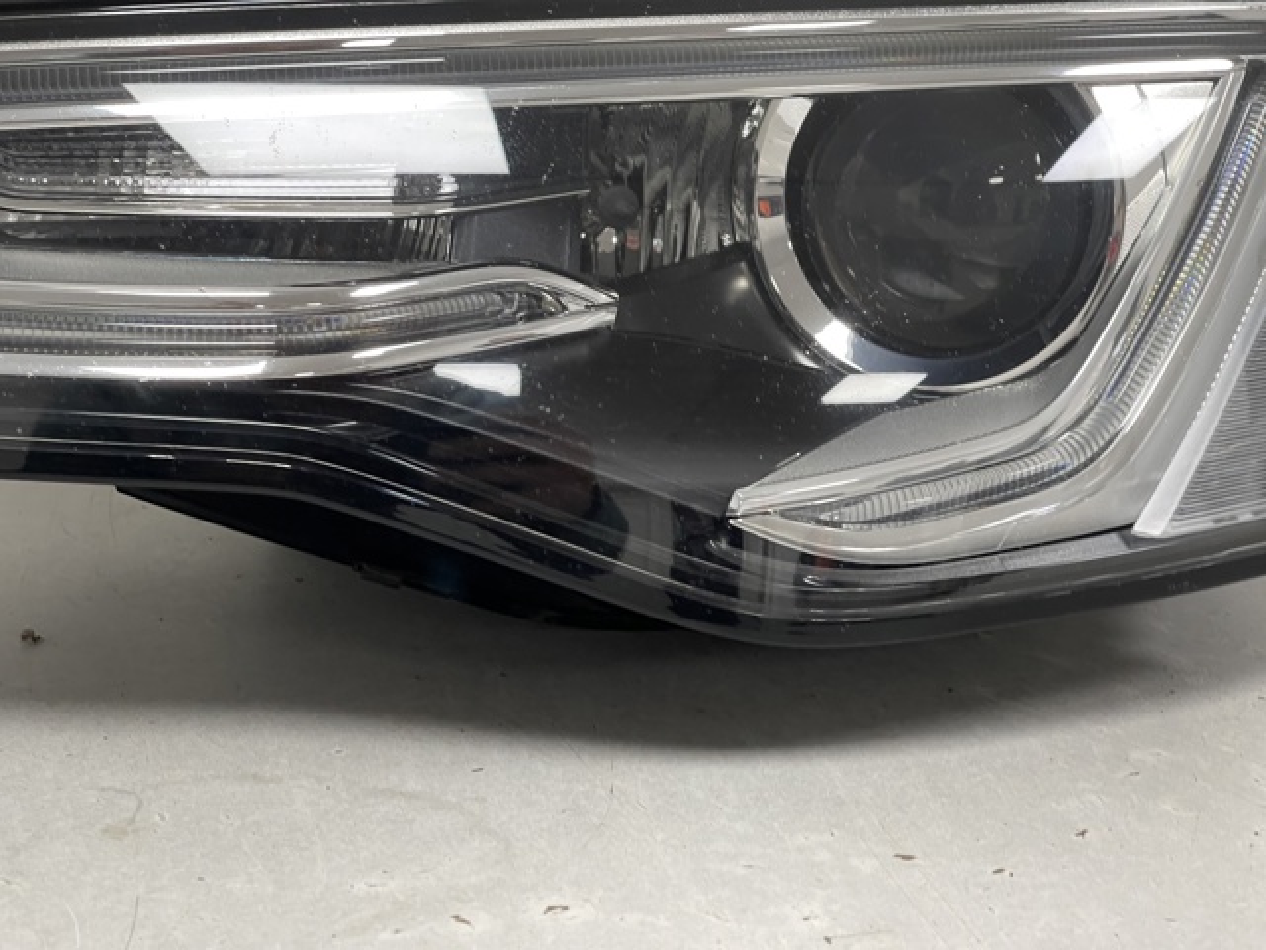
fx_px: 2341
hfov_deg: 30.3
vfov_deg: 22.9
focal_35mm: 64
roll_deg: -2.9
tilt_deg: -17.6
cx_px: 633
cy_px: 475
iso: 160
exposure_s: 1/50
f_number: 2.2
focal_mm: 7.5
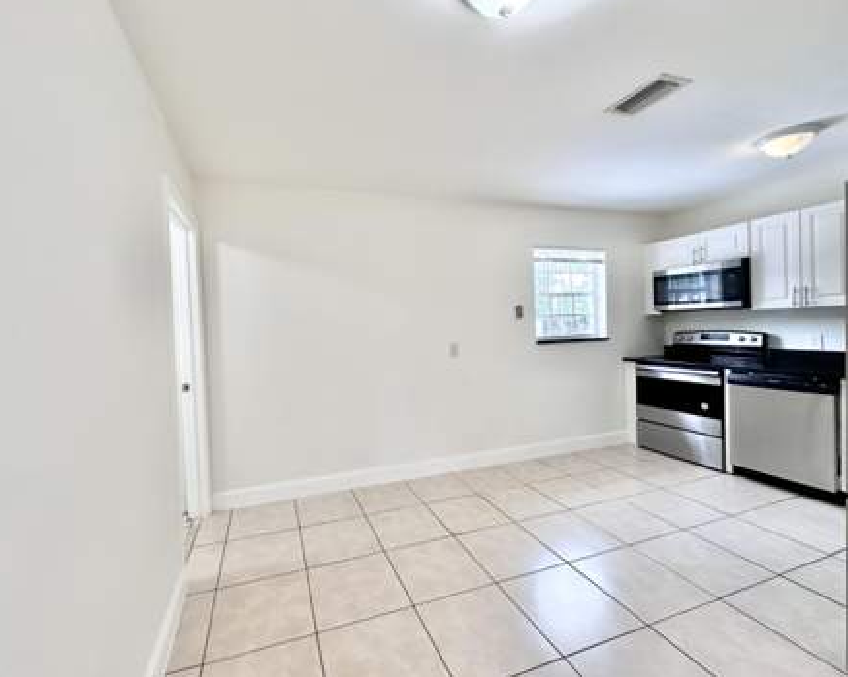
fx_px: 376
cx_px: 384
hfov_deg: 96.6
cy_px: 331
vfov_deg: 84.0
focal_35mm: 15
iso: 250
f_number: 2.2
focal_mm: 2.22
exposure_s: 1/60
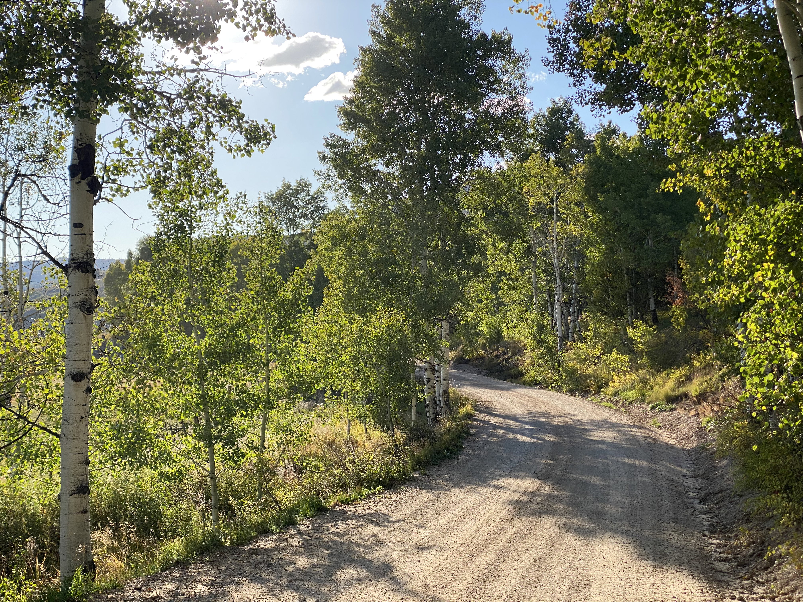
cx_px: 402
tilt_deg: +1.7
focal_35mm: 52
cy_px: 301
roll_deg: -2.1
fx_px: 1206
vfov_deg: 28.0
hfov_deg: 36.8
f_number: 2
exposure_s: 1/959
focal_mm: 6
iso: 20
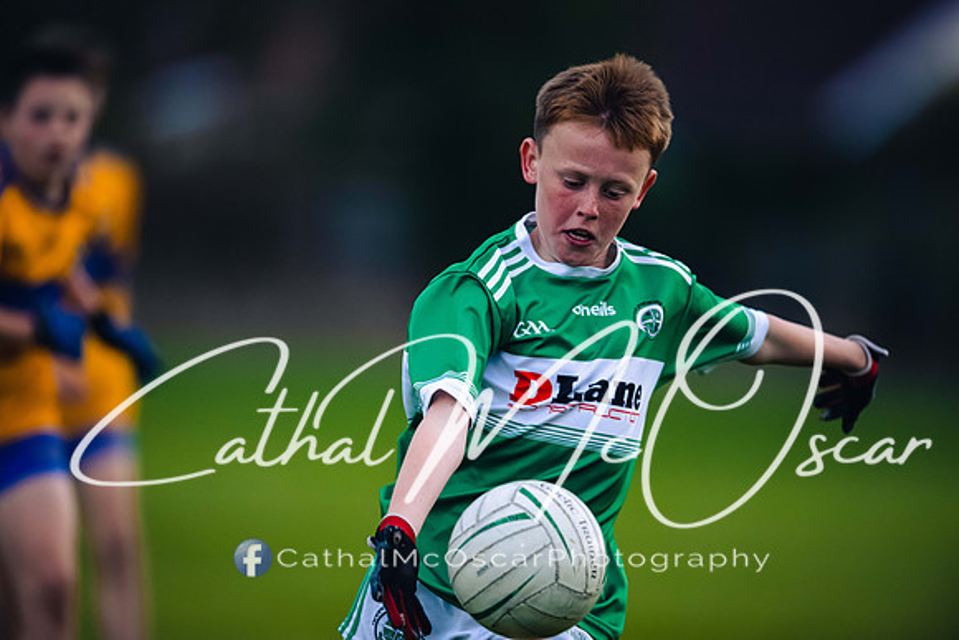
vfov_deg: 3.4
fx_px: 10658
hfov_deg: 5.2
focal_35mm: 400
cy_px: 320
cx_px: 480
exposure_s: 1/800
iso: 2500
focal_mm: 400
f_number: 2.8
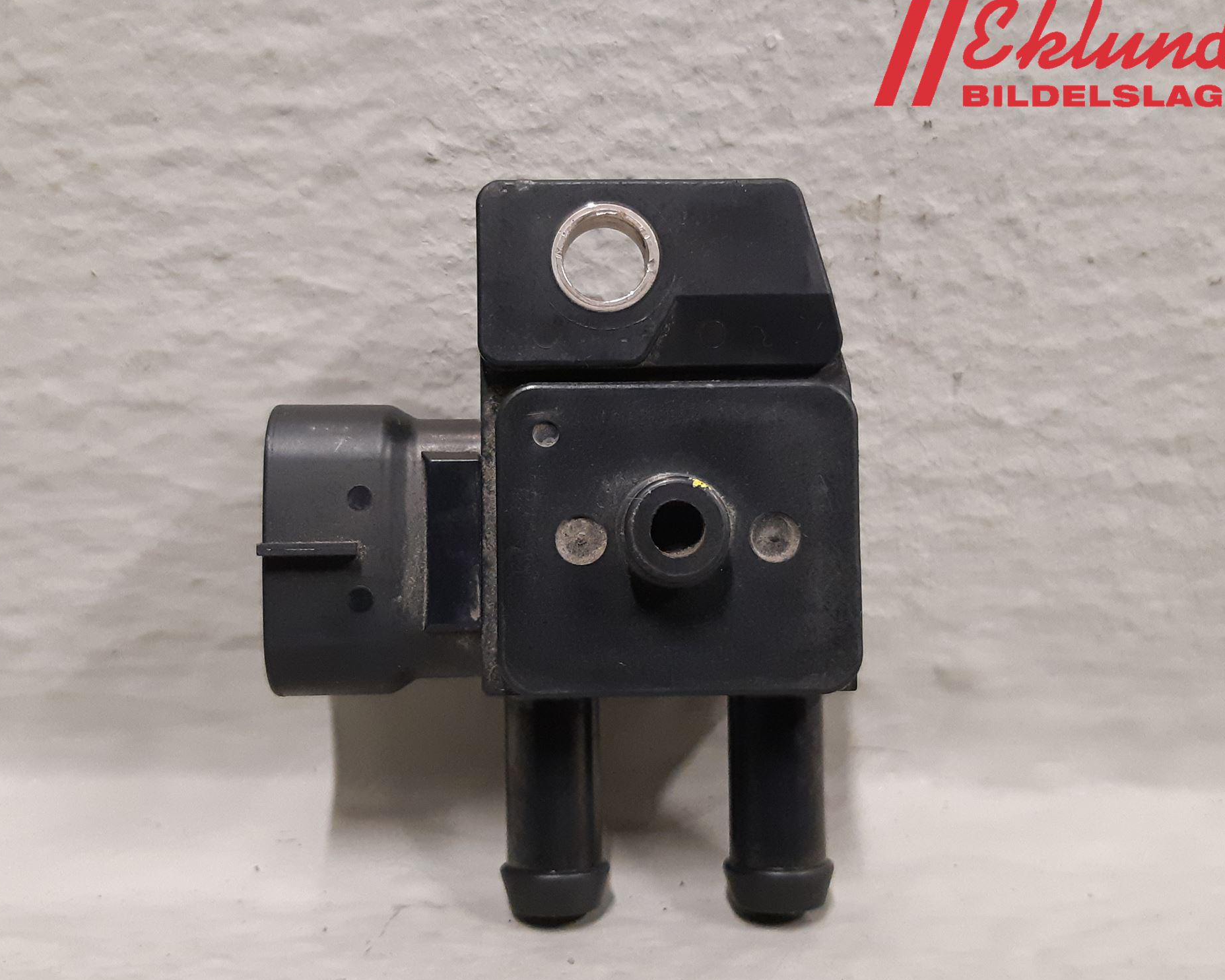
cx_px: 603
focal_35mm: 28
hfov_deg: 62.2
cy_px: 502
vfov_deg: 51.5
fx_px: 1015
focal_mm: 3.93
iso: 320
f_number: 1.7
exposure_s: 1/50
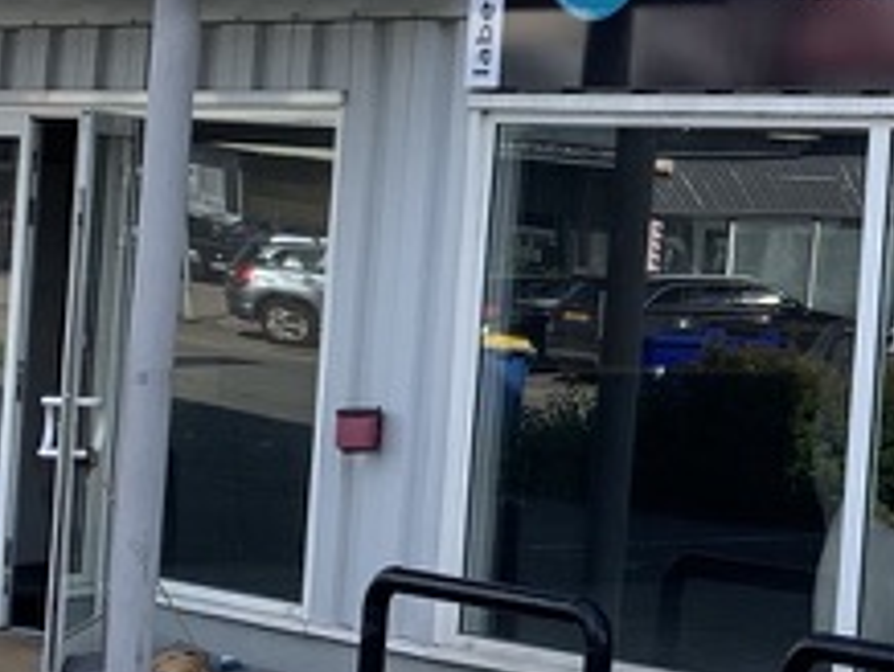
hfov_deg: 14.8
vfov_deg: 12.1
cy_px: 82
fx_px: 3154
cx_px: 1394
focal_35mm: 122
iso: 25
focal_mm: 4.25
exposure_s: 1/711
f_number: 1.8
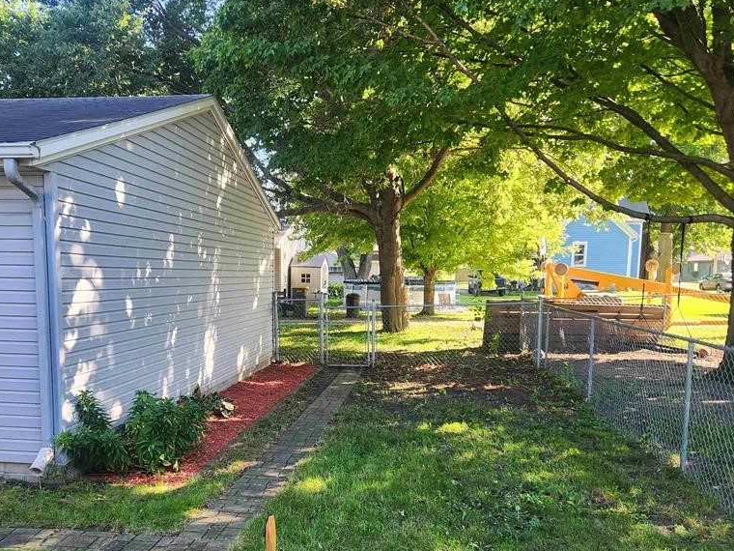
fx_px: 657
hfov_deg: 58.3
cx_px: 337
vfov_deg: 44.8
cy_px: 364
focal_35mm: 31
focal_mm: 5.4
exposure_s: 1/180
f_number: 1.8
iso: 40
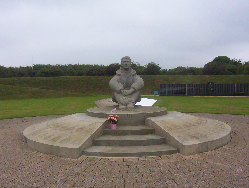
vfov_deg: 39.8
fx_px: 260
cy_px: 94
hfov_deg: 51.2
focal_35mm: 36
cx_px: 124
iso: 100
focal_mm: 5.54
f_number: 2.76
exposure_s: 1/979
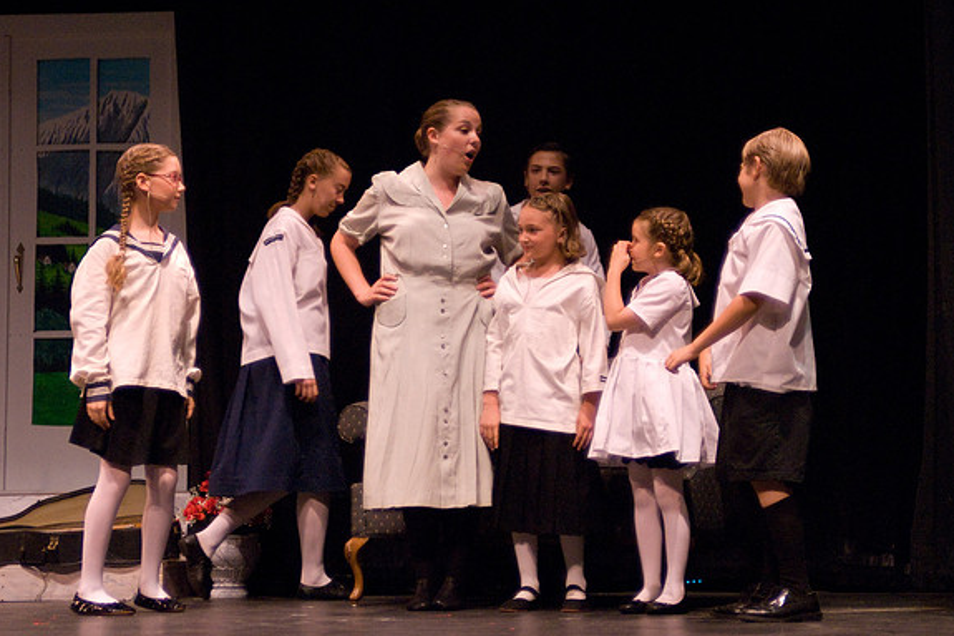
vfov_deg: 13.3
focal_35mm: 103
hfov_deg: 19.8
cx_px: 478
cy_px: 320
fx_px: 2729
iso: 1600
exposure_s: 1/250
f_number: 2.8
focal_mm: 68
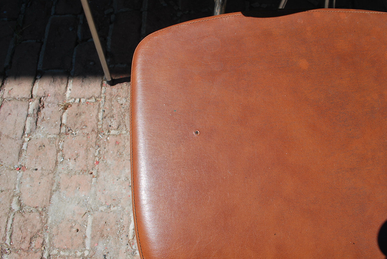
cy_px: 130
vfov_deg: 48.0
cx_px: 194
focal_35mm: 27
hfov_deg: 67.3
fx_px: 291
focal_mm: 18
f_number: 8
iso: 100
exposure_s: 1/250
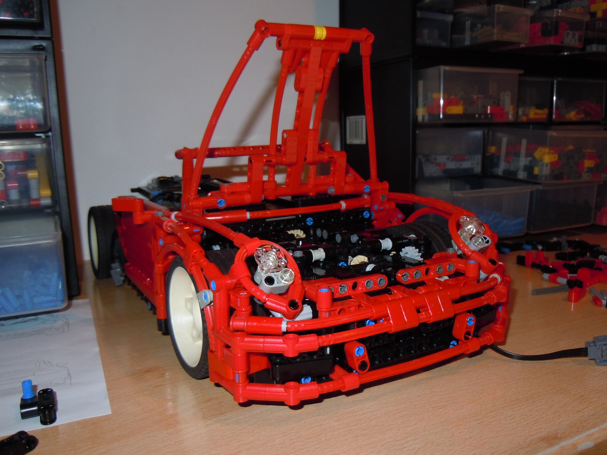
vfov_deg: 46.8
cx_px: 304
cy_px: 228
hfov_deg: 60.0
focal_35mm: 30
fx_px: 526
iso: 200
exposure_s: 1/30
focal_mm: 5.4
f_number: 3.5
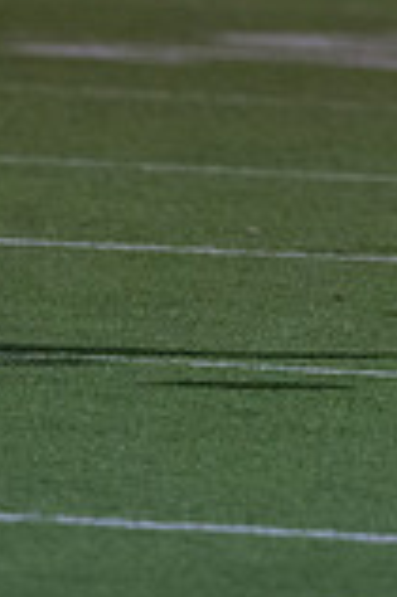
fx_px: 18616
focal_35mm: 1123
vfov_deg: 1.8
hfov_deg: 1.2
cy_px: -100
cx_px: 816
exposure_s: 1/1000
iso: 3200
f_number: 2.8
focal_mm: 200
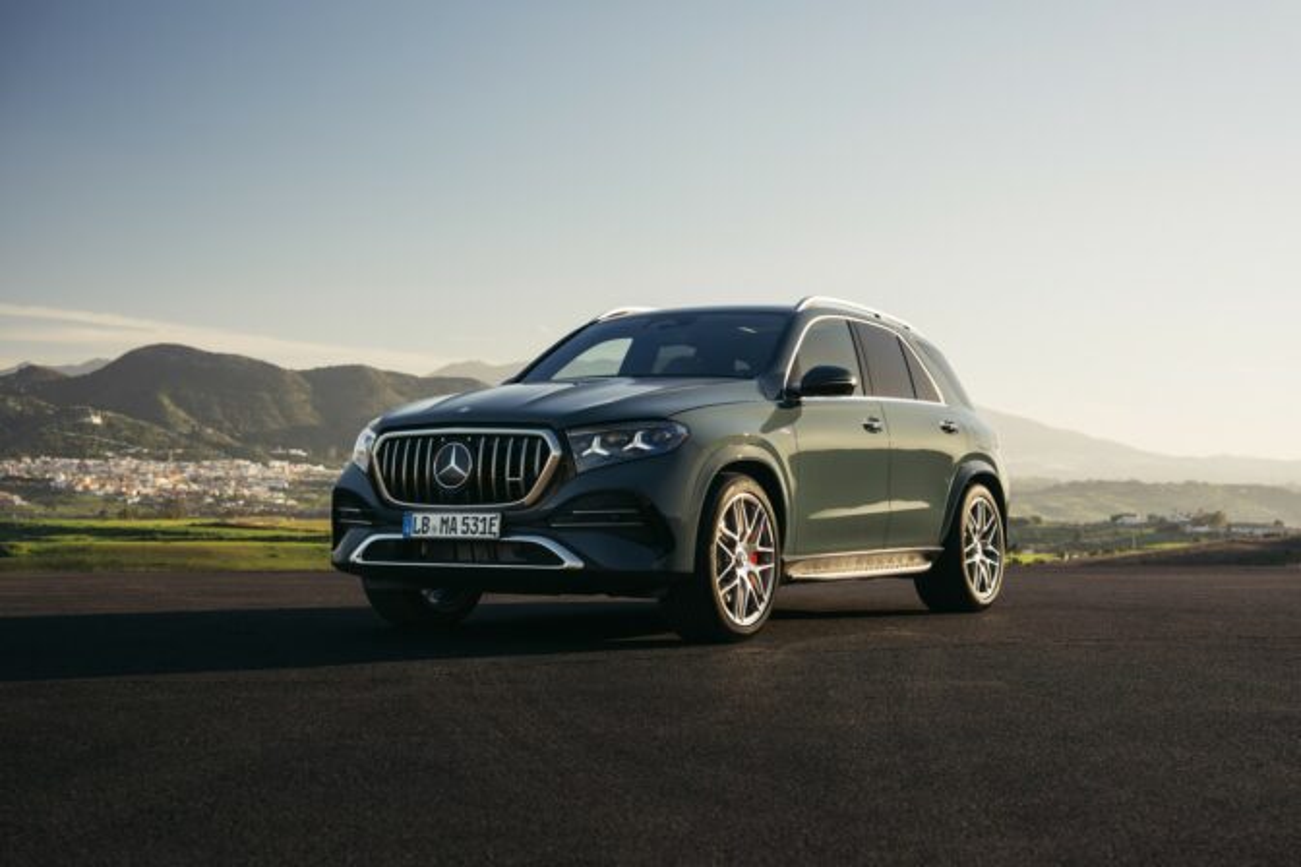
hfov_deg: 41.1
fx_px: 1735
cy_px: 434
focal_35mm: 48
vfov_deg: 28.1
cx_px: 650
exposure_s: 1/800
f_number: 4.5
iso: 320
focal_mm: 48
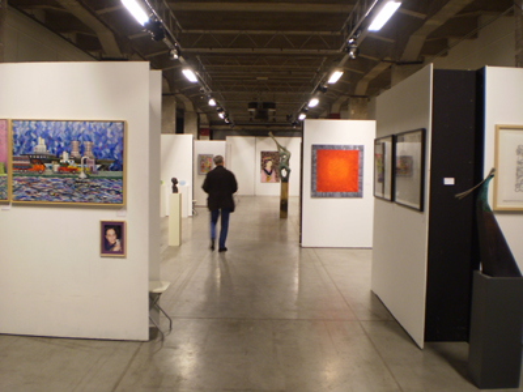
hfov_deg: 51.4
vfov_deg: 39.7
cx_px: 262
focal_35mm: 36
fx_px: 544
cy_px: 196
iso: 125
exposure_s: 1/4
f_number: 3.1
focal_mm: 6.3
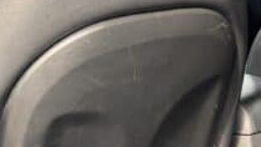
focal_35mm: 87
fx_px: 602
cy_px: 133
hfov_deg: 23.0
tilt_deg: -22.0
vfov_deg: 13.8
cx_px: 290
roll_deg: -1.2
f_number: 1.78
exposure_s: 1/121
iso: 160
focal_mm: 6.76
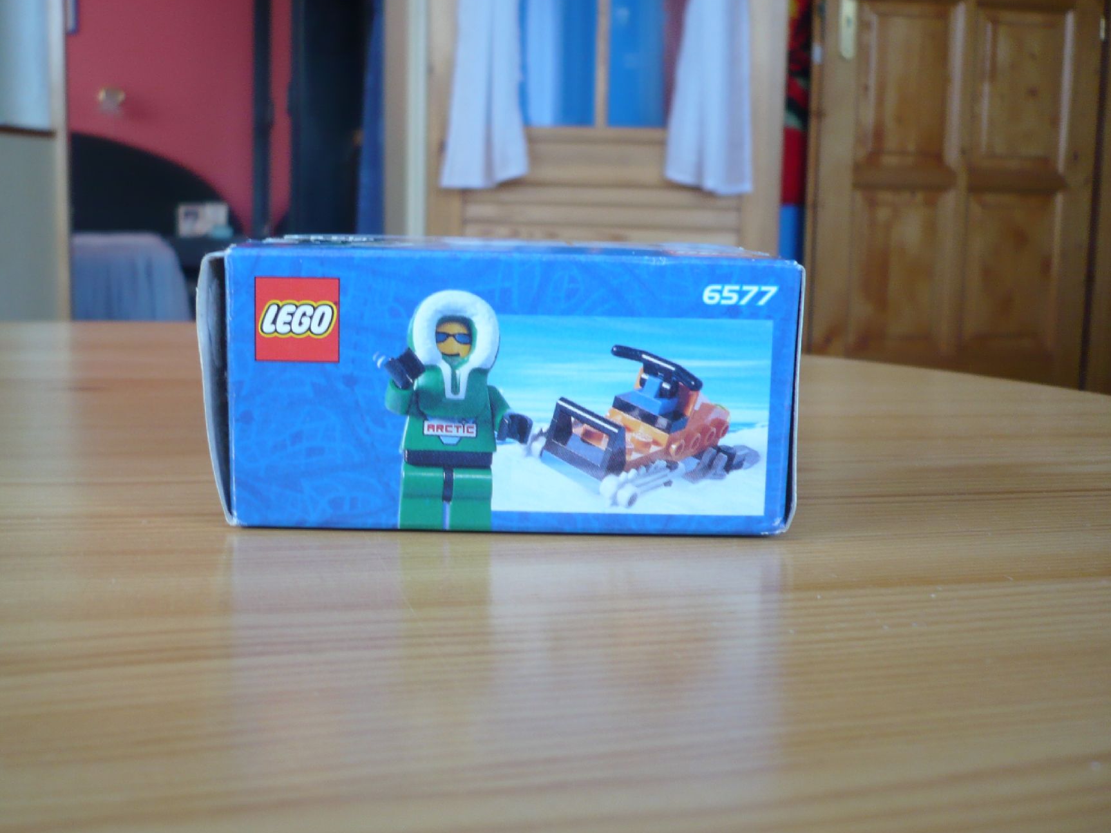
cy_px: 394
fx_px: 1284
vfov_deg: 35.9
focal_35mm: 40
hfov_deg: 46.7
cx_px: 490
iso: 100
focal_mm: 5.8
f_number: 2.8
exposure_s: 1/30
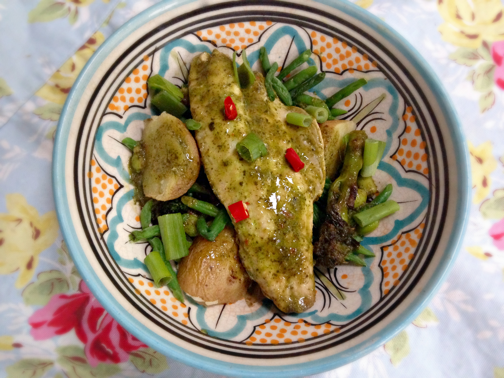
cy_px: 189
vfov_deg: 42.9
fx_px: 480
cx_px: 252
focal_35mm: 33
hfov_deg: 55.4
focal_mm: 4.12
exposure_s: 1/15
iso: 400
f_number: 2.4
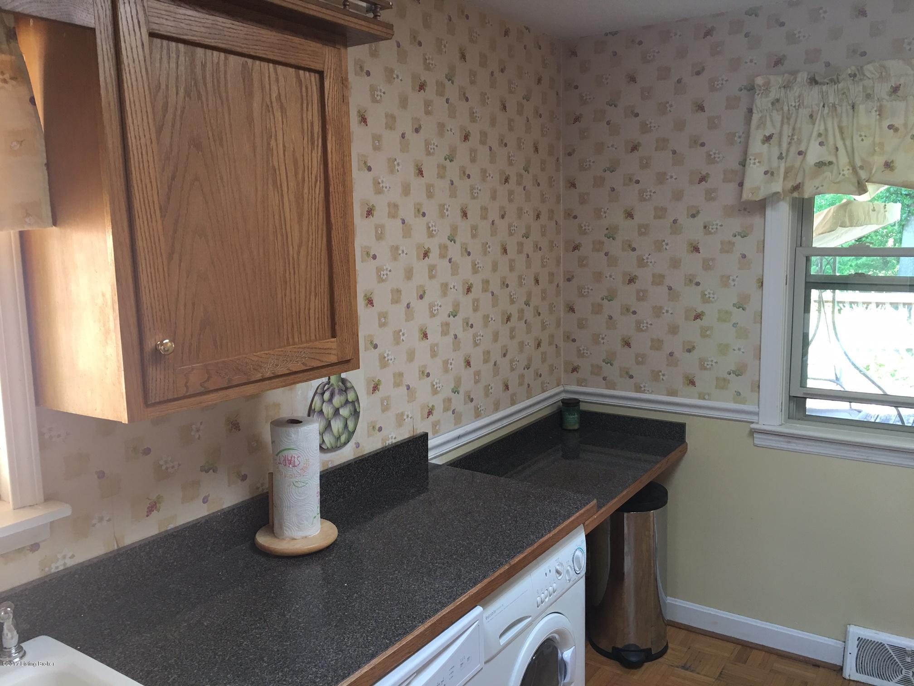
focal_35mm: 29
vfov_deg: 48.2
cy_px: 343
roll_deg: +1.1
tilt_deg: -8.1
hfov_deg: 61.7
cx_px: 457
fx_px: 766
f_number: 2.2
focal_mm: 4.15
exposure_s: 1/15
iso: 32
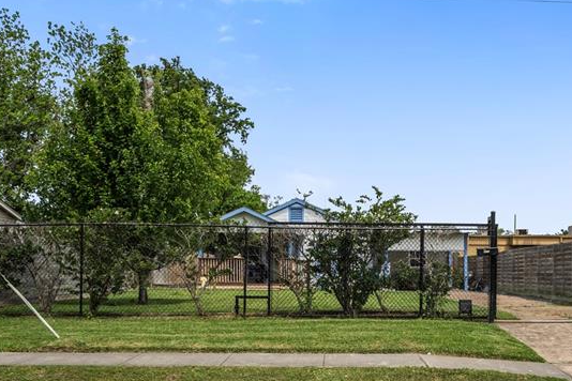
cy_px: 301
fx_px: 731
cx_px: 346
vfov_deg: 28.7
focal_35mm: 46
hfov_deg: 42.5
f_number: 9
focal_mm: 24
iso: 800
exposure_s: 1/4000
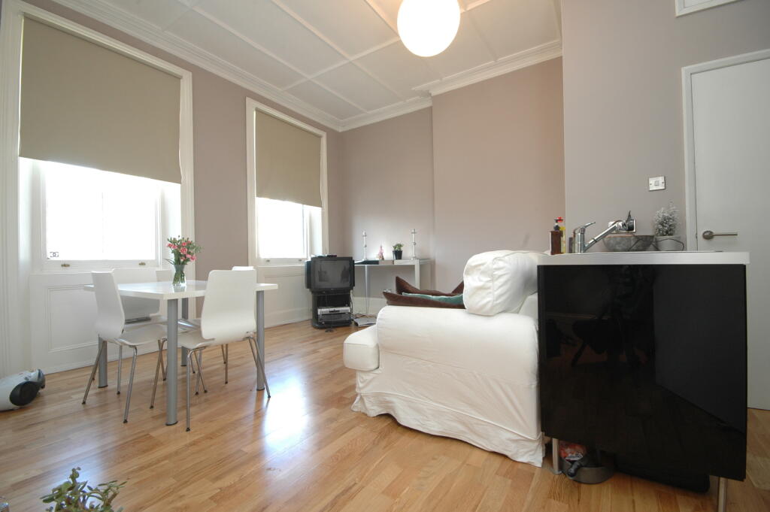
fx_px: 321
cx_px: 385
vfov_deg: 77.2
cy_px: 256
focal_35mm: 15
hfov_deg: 100.4
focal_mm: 10
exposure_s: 1/5
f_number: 11
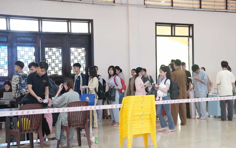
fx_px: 425
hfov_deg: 31.0
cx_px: 141
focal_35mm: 66
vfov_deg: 19.7
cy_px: 77
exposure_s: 1/200
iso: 5000
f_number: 2.8
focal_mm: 53
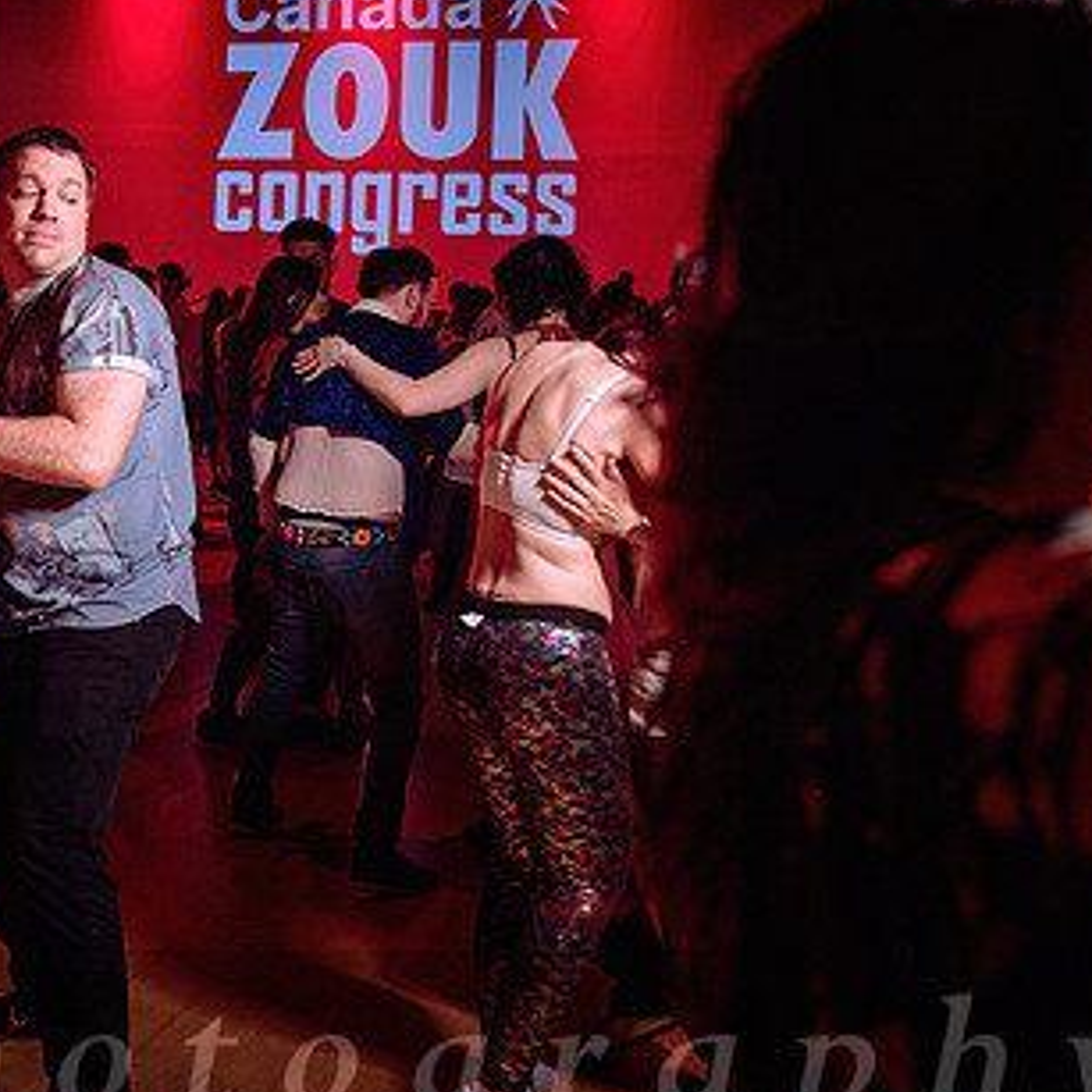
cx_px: 278
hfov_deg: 29.1
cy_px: 492
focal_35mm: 58
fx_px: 2070
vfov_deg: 29.5
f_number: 3.5
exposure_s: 1/125
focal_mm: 32
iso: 800
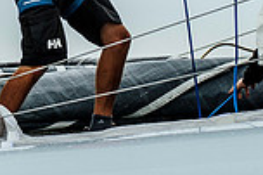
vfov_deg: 1.8
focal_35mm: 761
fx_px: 5553
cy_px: -125
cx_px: 69
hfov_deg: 2.7
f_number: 4
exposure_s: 1/2000
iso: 640
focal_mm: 200
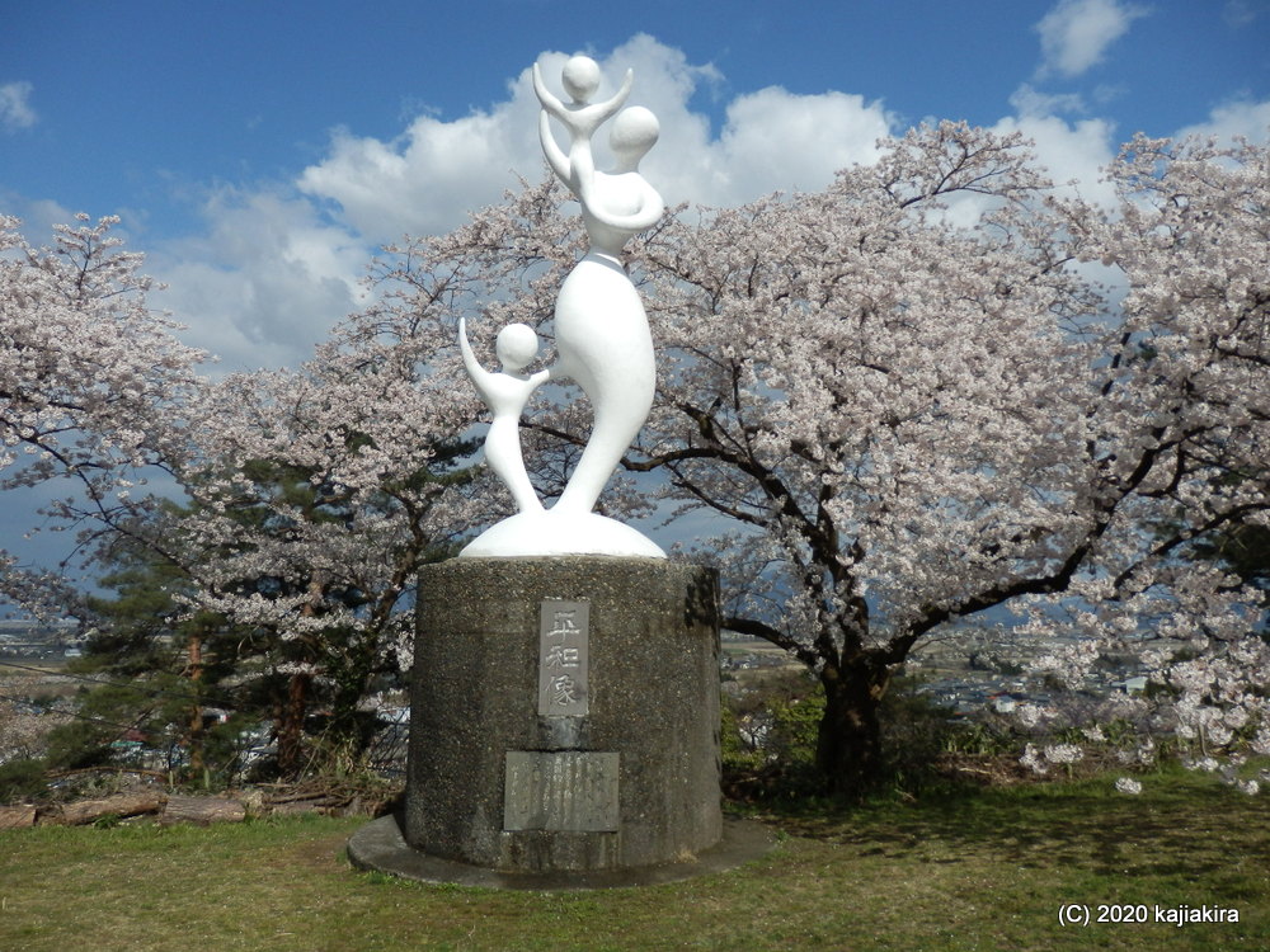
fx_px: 917
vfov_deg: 54.9
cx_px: 635
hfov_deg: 69.4
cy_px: 476
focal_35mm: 25
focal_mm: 4.5
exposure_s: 1/640
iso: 160
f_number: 8.7
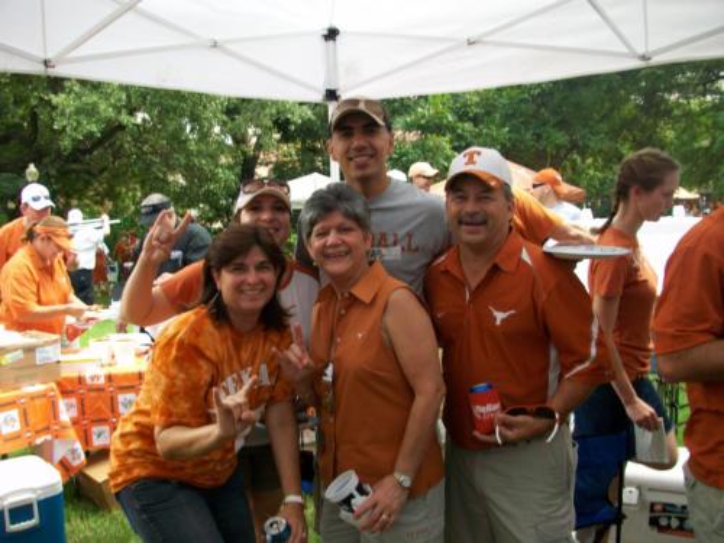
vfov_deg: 44.2
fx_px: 669
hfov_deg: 56.8
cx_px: 362
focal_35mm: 32
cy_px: 272
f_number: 2.8
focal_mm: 5.7
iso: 64
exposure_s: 1/80
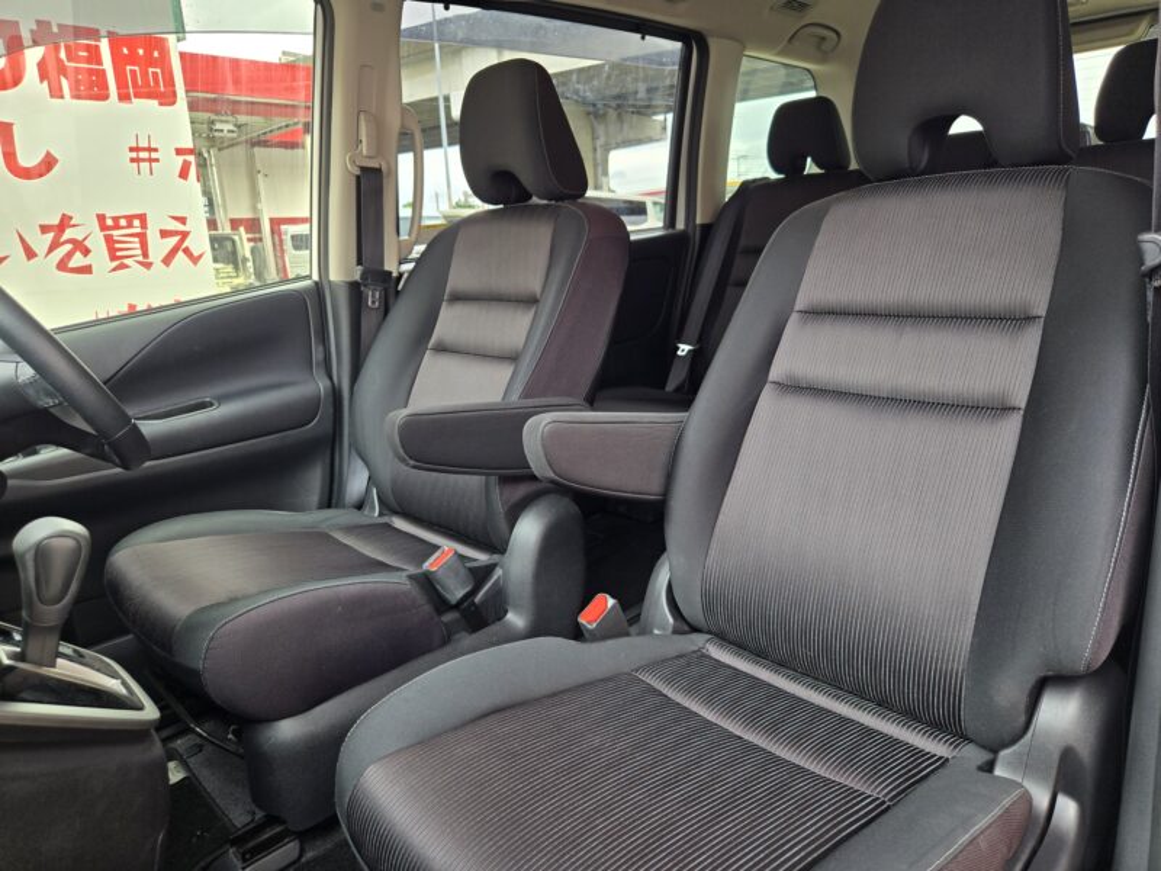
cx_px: 580
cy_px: 436
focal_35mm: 23
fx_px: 771
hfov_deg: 73.9
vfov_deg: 58.9
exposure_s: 1/180
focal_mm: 5.4
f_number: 1.8
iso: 80
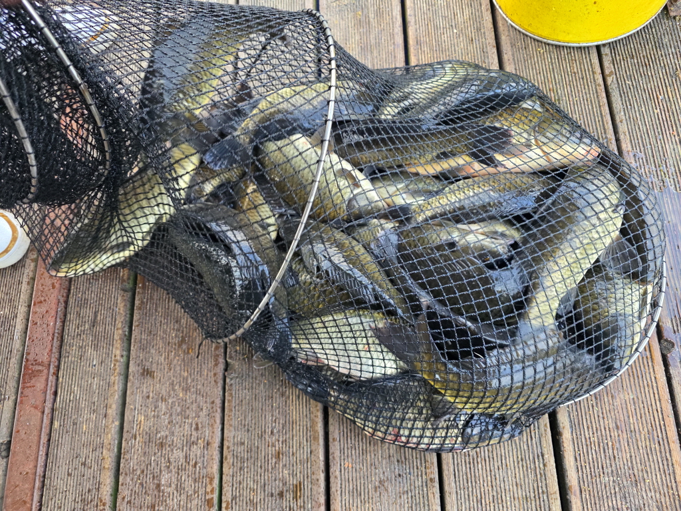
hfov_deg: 73.9
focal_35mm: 23
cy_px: 256
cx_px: 340
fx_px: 452
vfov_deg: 58.9
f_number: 1.7
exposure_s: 1/120
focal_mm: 6.3
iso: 200
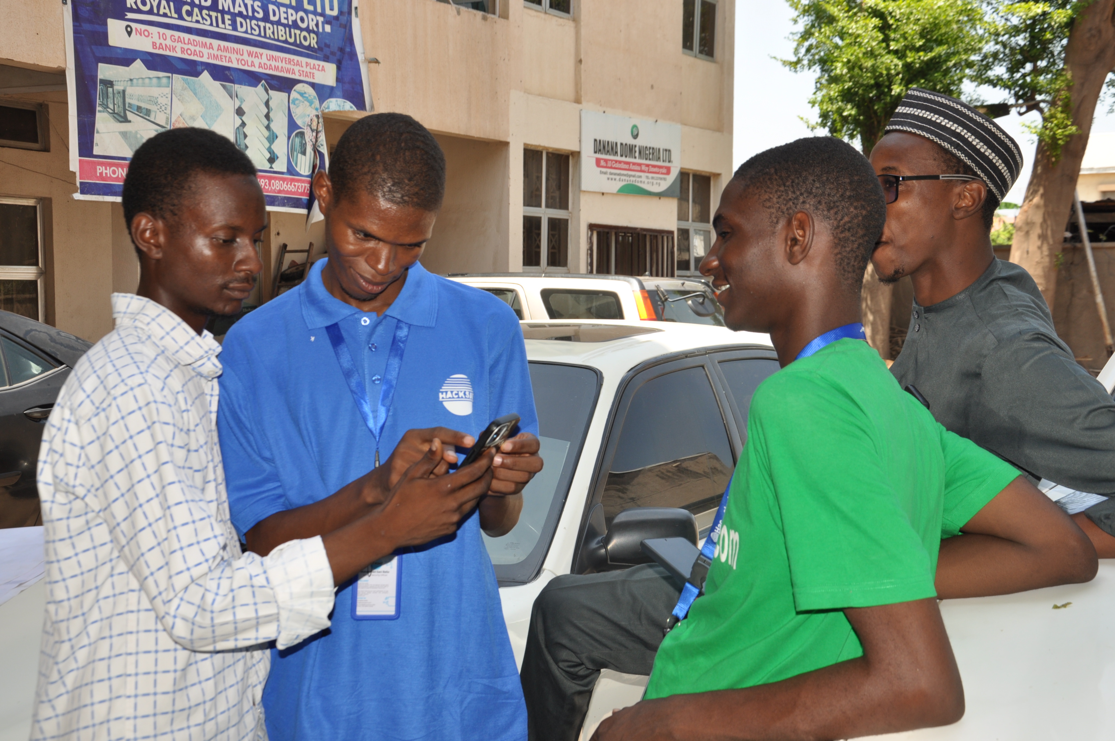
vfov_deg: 28.0
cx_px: 558
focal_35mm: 48
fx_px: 1485
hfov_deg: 41.2
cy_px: 370
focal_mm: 32
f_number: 9
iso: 200
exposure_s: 1/200
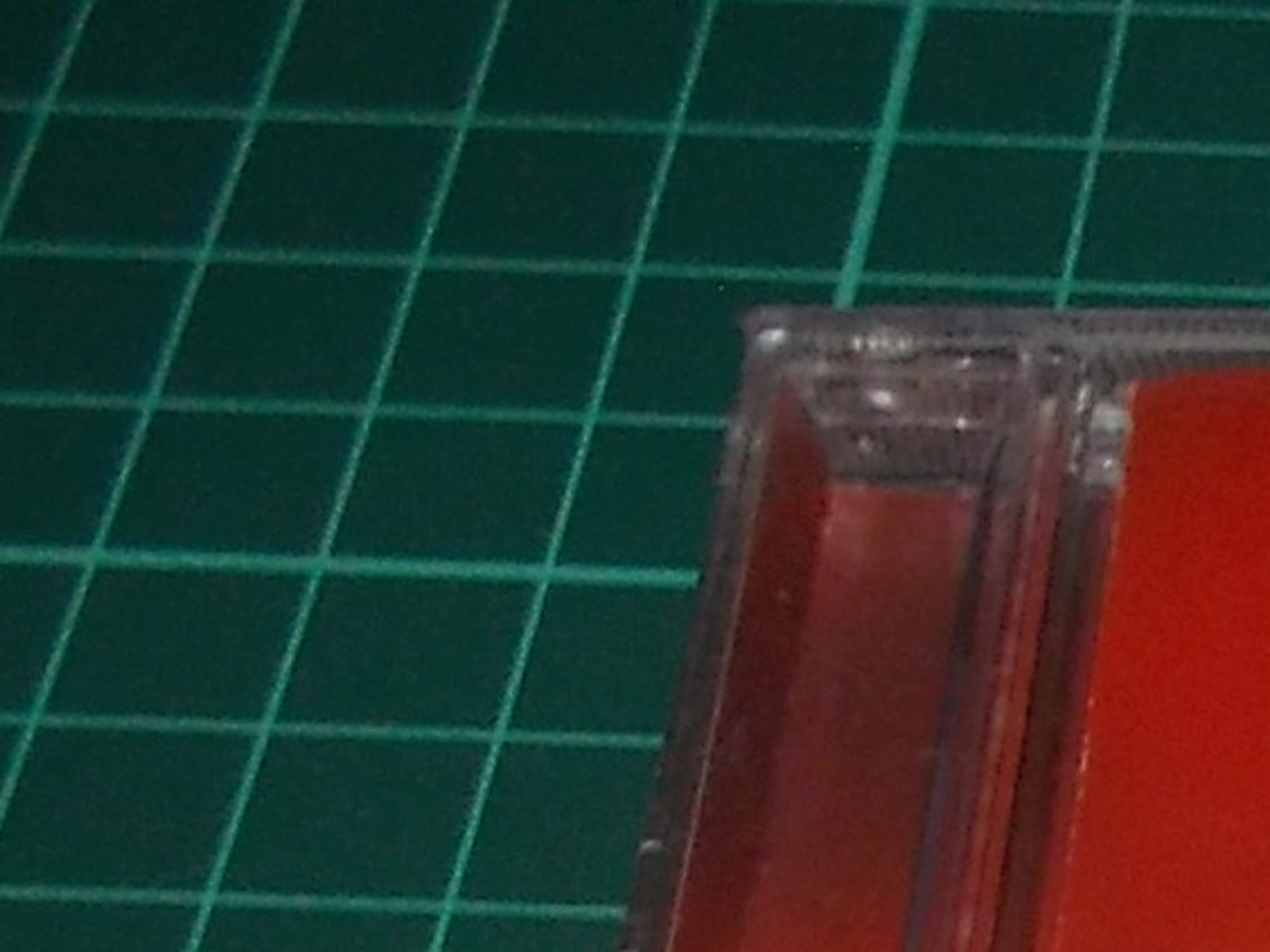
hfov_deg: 14.4
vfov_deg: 11.5
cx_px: 2429
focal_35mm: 117
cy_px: 1857
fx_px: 4292
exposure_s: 1/30
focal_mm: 4.1
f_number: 3.3
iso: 200
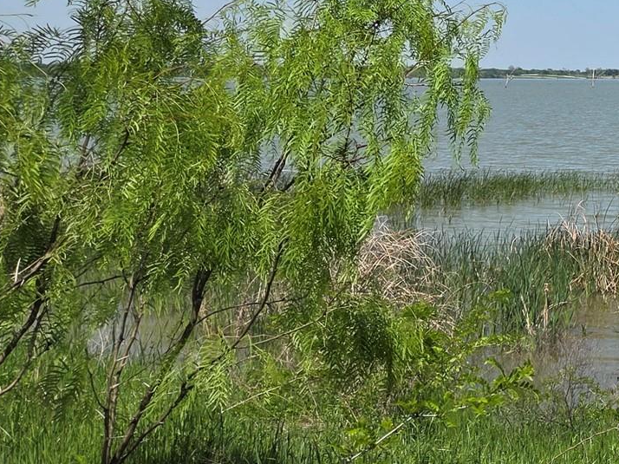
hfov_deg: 24.5
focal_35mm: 66
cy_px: 103
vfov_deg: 22.0
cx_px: 863
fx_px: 1180
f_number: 1.8
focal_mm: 5.4
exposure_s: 1/7599
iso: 80
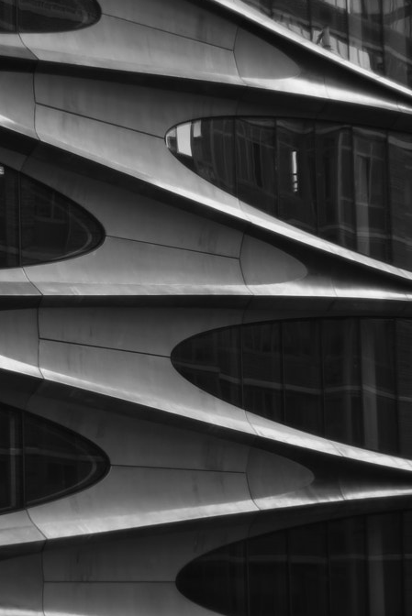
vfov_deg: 17.2
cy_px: 332
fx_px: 2040
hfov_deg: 11.5
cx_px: 95
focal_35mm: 119
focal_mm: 50
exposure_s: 1/1250
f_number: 1.4
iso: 100
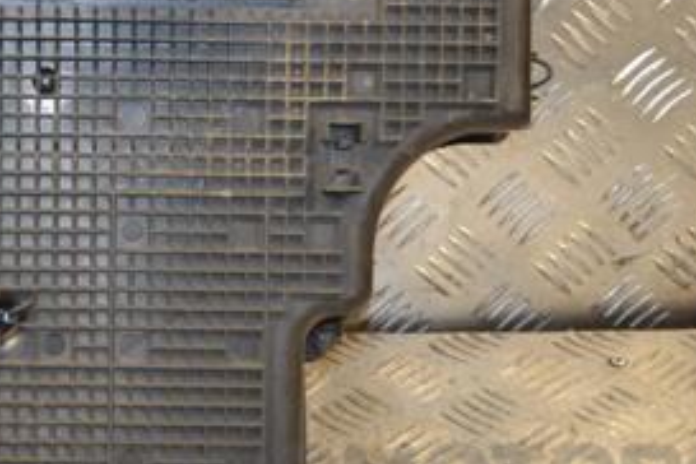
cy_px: 143
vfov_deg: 13.8
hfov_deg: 20.1
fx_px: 1914
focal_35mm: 99
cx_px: 31
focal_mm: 30
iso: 500
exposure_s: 1/60
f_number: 4.5
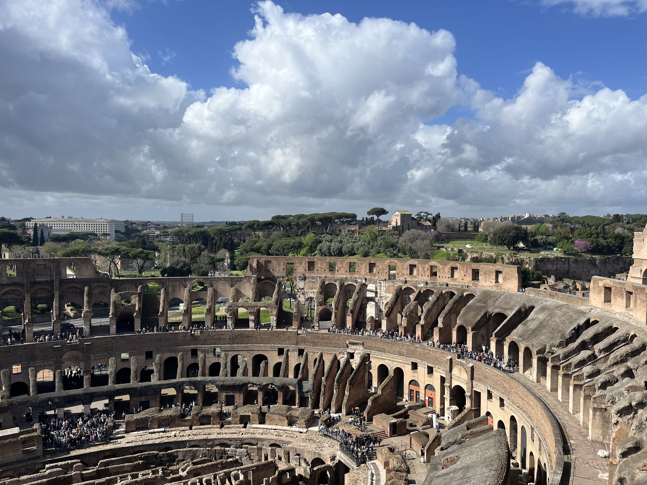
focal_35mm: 26
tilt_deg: -1.7
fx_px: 486
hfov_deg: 67.3
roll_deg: -0.5
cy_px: 242
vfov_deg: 53.1
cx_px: 324
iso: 50
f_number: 1.6
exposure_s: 1/4310
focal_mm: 5.1
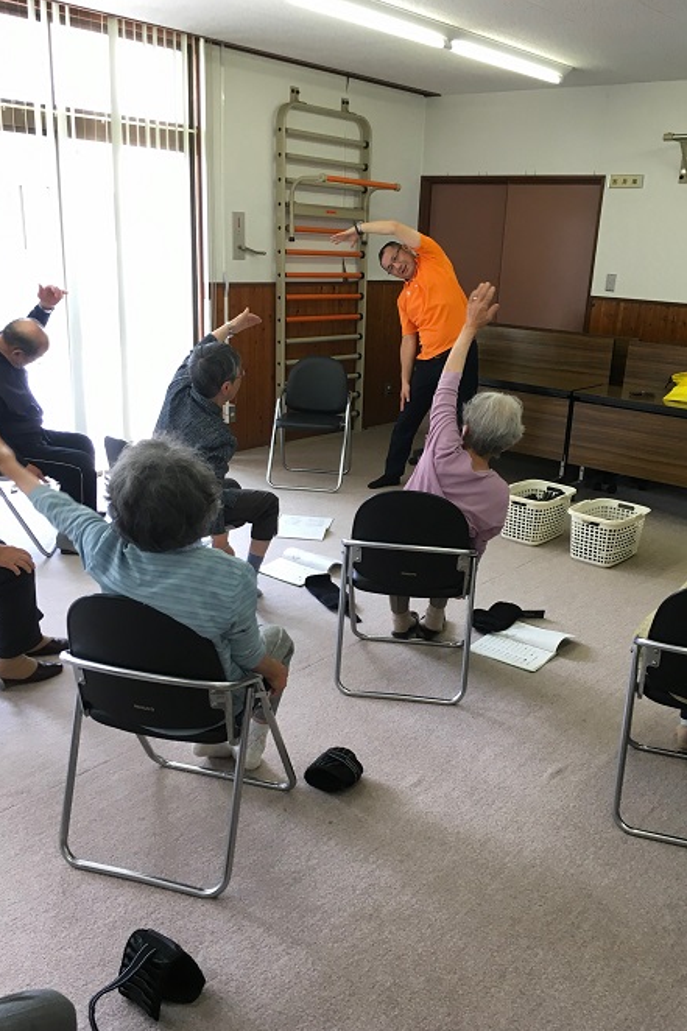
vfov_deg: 60.3
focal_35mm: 31
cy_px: 528
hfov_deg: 42.2
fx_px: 888
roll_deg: -3.4
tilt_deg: -18.2
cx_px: 388
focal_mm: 4.15
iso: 32
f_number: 2.2
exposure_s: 1/30
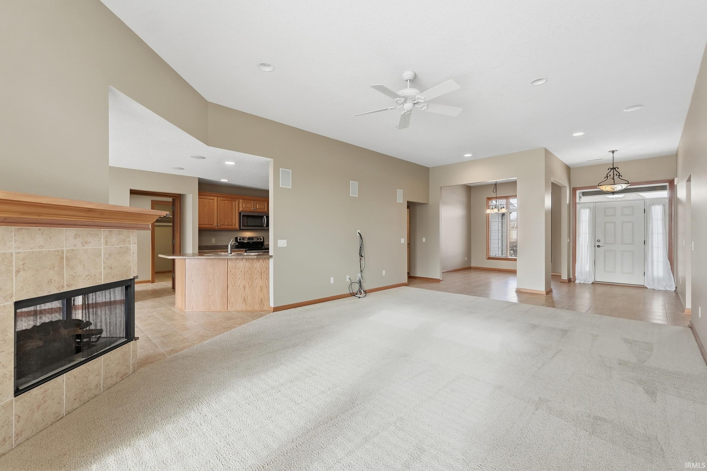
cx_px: 354
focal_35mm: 15
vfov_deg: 77.3
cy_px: 236
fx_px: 295
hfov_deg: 100.4
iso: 800
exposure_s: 1/4000
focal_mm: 10
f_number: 4
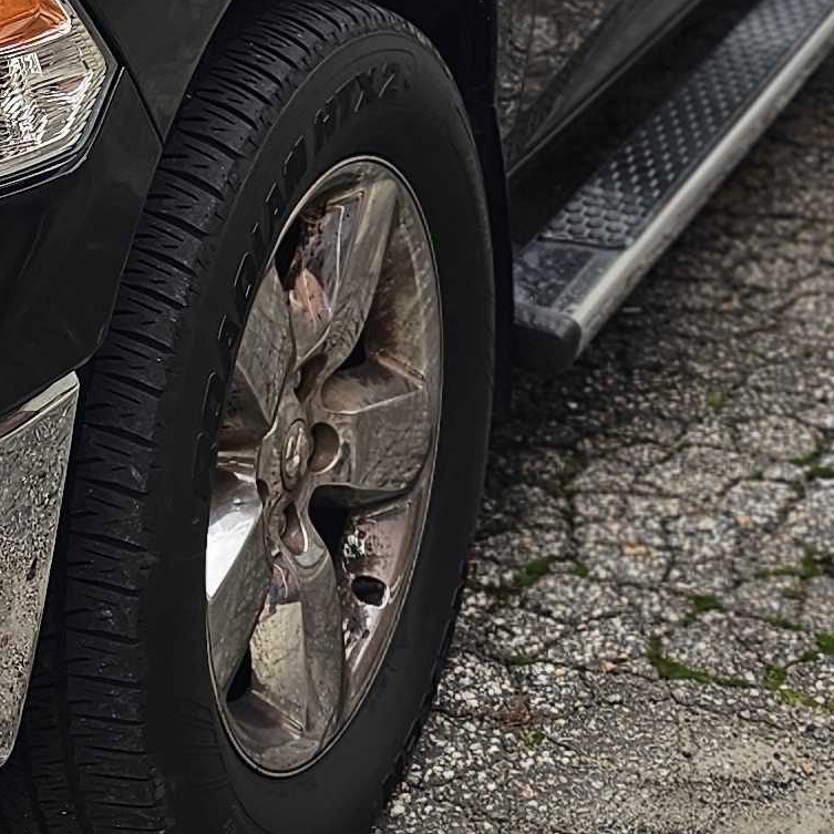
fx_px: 2944
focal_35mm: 108
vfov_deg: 15.8
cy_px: -20
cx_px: 32
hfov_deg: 15.9
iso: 25
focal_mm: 6.3
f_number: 1.7
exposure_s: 1/207
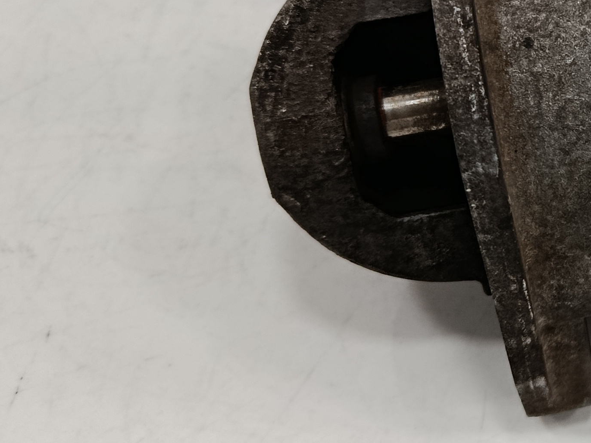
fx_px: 1195
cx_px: 772
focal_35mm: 70
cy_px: 83
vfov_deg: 20.8
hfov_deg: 24.2
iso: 890
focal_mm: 5.24
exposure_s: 1/100
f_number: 1.7
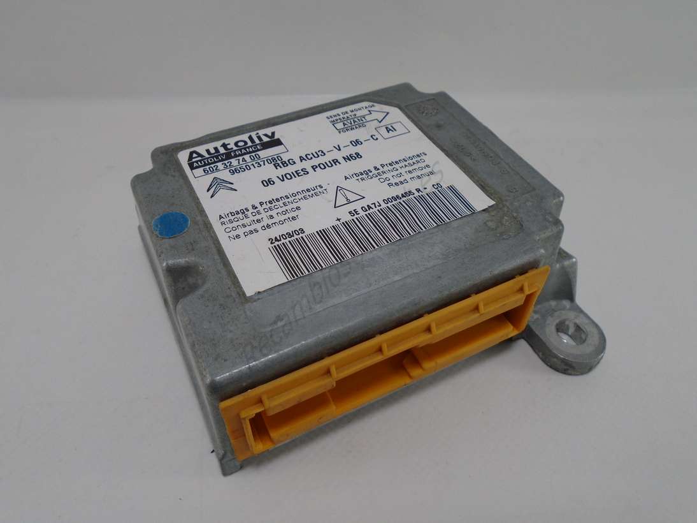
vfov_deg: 53.0
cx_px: 348
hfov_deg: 67.3
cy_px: 262
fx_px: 523
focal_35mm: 26
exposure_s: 1/200
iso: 100
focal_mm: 4.6
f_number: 3.2
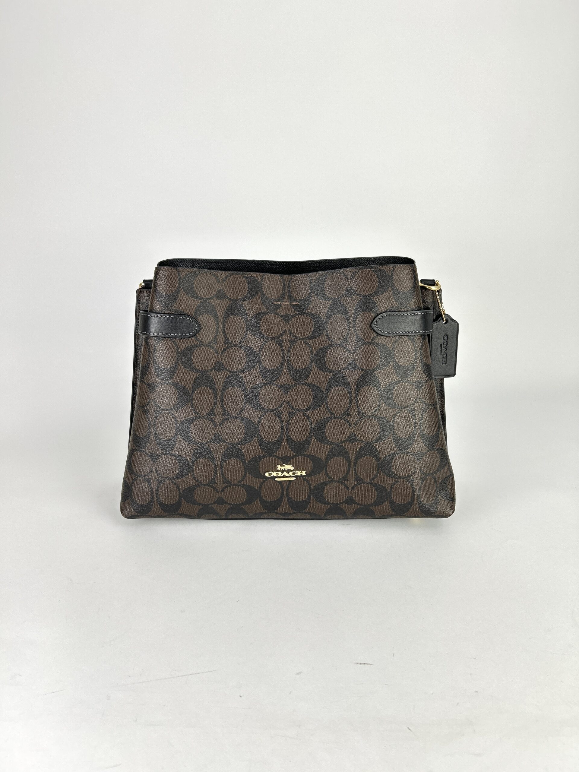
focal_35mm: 26
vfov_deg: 67.3
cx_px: 290
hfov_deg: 53.1
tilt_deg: -19.4
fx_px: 580
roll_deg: -1.3
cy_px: 386
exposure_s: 1/154
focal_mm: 5.7
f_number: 1.5
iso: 40
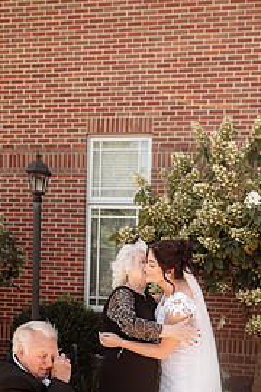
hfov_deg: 33.4
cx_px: 146
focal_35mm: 40
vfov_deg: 46.2
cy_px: 308
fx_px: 435
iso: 160
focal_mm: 24
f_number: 2.8
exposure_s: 1/400
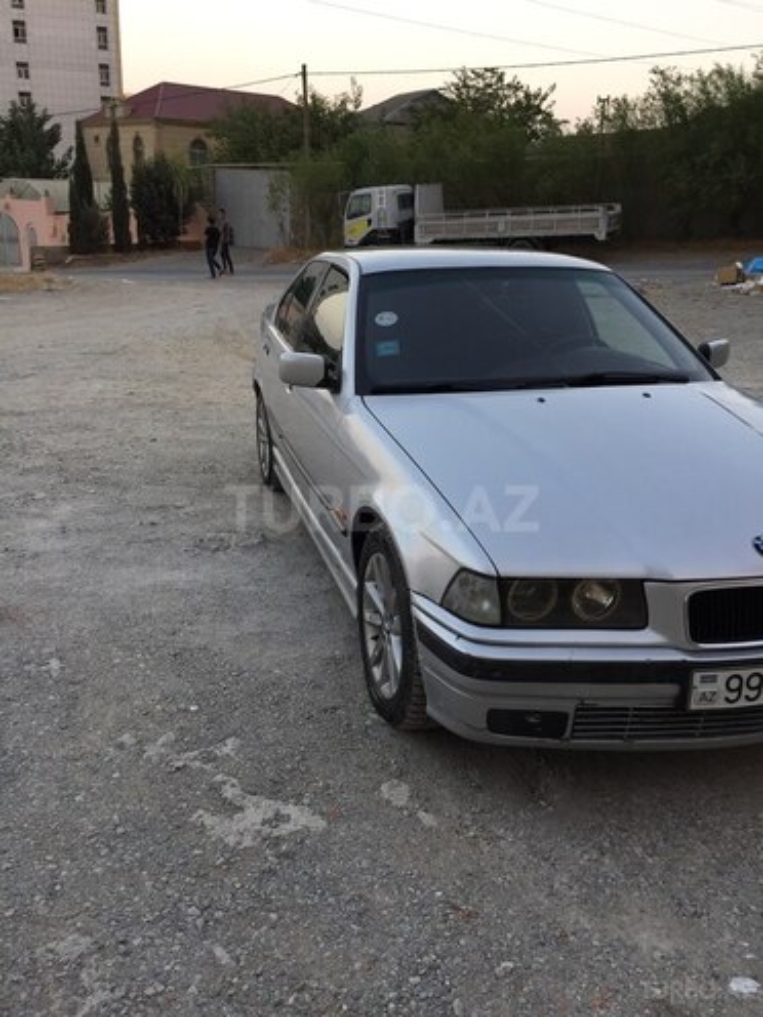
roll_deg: -2.2
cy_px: 508
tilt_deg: -20.4
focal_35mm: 29
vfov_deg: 61.7
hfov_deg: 48.2
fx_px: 852
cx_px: 382
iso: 40
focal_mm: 4.15
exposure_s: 1/100
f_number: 2.2
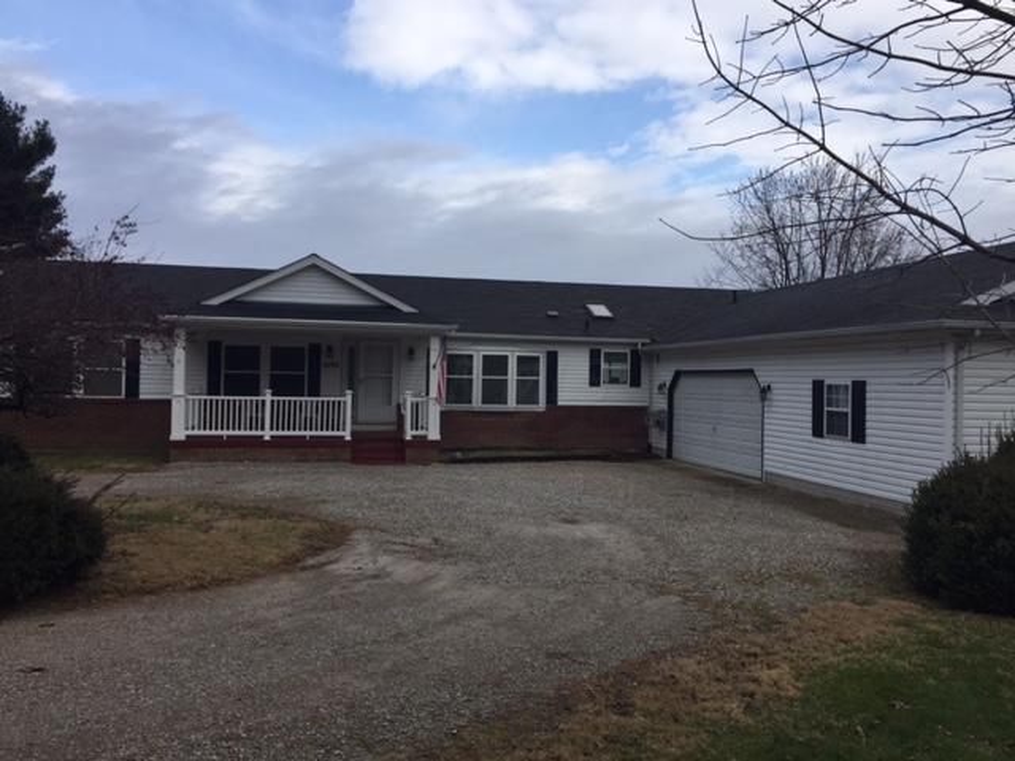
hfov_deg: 61.7
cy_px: 380
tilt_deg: +1.3
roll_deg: -1.8
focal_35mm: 29
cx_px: 508
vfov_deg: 48.2
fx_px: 850
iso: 32
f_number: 2.2
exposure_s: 1/1412
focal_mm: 4.15
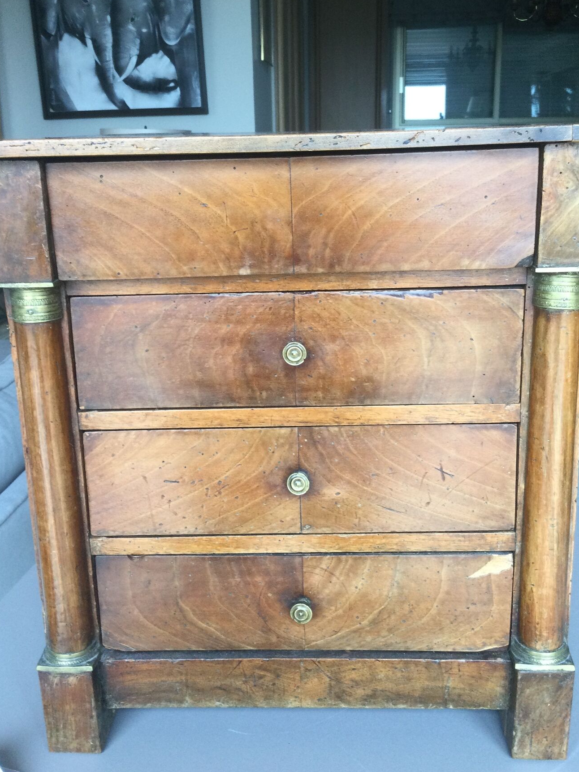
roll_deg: -1.1
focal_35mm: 36
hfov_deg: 39.7
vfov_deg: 51.2
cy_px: 336
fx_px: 803
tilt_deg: -12.5
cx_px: 305
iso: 50
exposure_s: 1/30
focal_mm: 3.3
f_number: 2.4
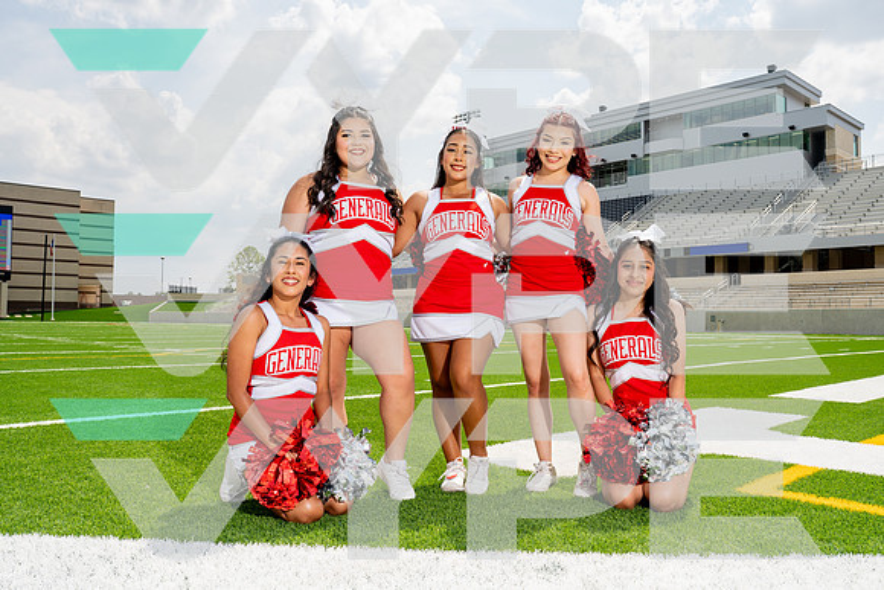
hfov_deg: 64.3
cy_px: 295
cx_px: 442
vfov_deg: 45.5
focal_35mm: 29
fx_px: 704
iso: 100
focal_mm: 28
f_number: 8
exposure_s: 1/250
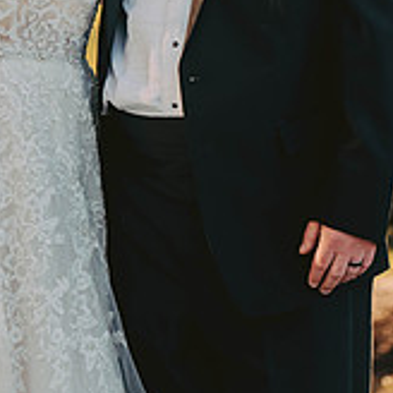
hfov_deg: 6.5
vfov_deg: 6.5
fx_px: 3468
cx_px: 161
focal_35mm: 270
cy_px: -31
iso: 800
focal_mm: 116
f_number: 2.8
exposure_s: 1/2500
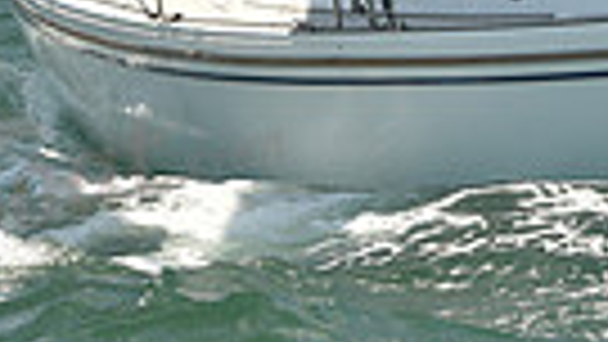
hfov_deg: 5.6
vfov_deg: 3.2
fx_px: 6192
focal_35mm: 384
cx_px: 522
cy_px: -88
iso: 250
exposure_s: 1/800
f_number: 4.5
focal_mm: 85
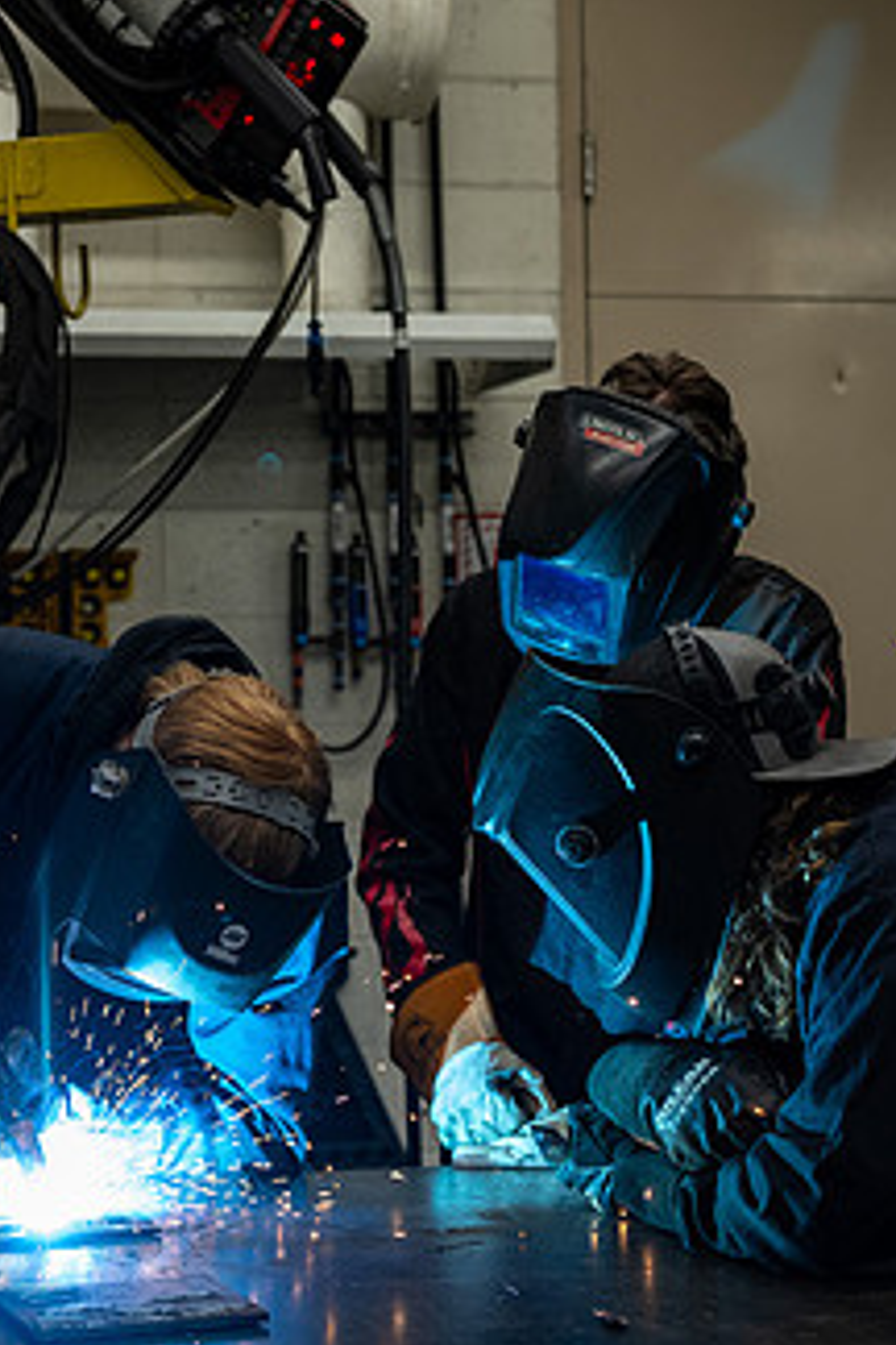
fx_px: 2688
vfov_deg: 28.1
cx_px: 177
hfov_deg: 18.7
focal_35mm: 72
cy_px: 740
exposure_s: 1/400
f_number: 2.8
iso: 640
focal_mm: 35
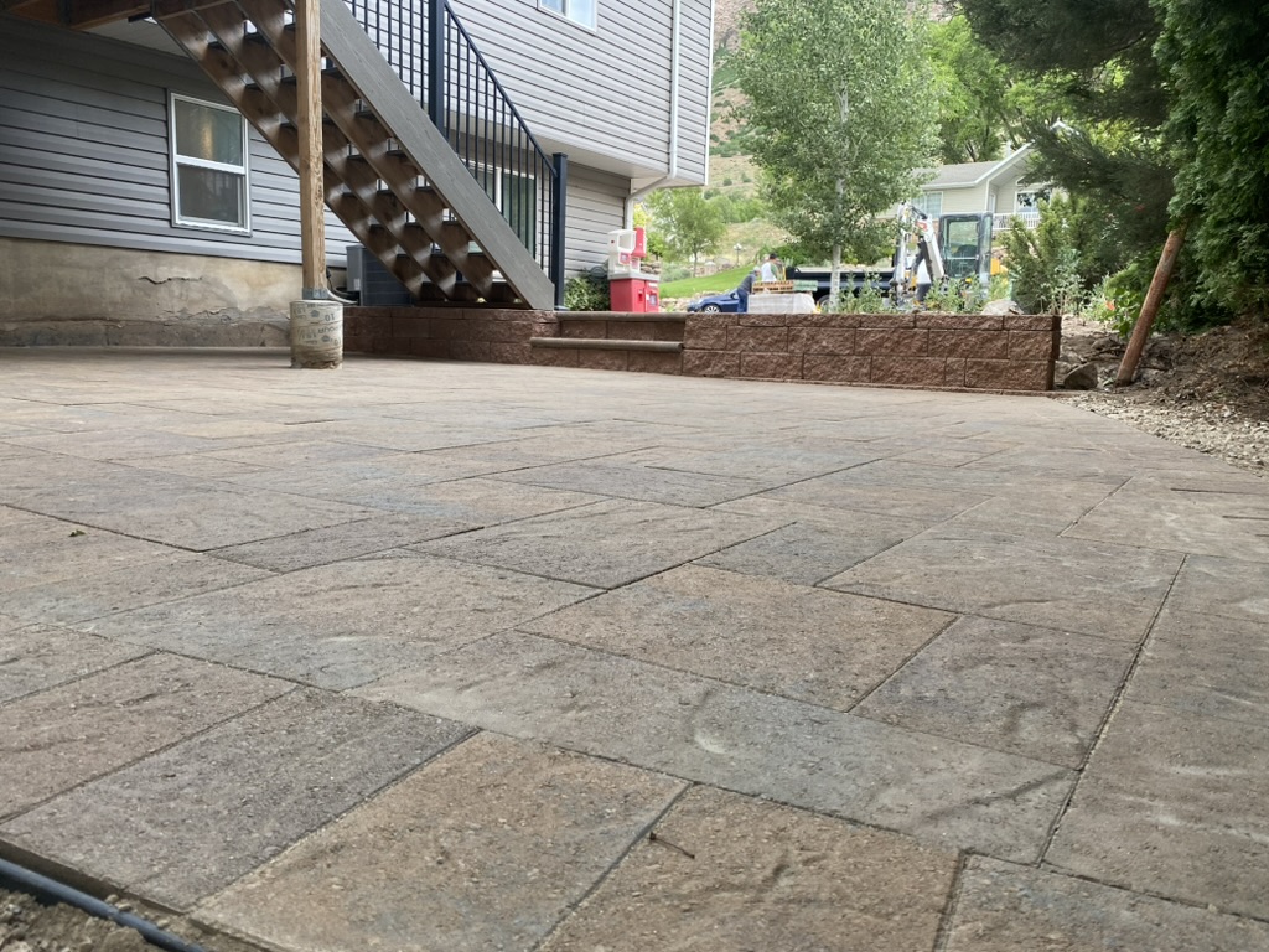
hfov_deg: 67.3
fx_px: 953
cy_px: 476
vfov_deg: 53.1
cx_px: 634
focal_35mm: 26
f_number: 1.8
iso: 64
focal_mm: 4.25
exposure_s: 1/121
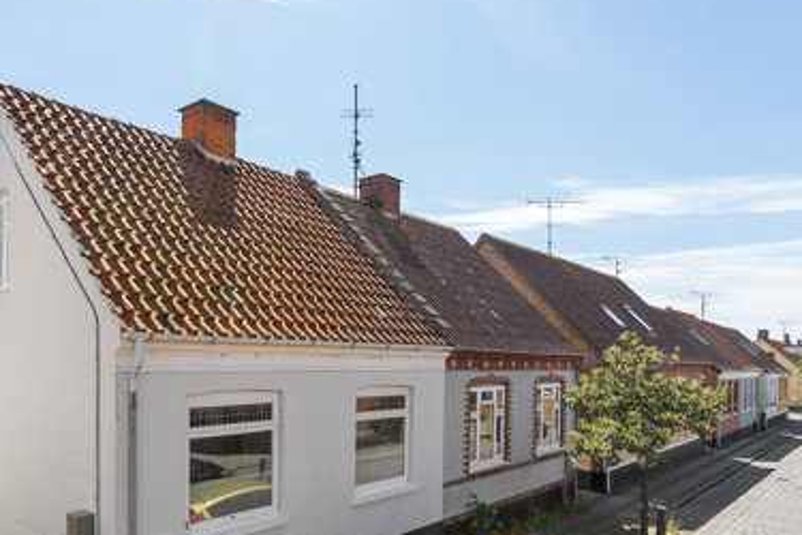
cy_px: 259
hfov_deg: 73.2
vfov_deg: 53.1
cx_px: 331
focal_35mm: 24
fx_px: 535
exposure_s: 1/250
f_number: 8
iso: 200
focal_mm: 10
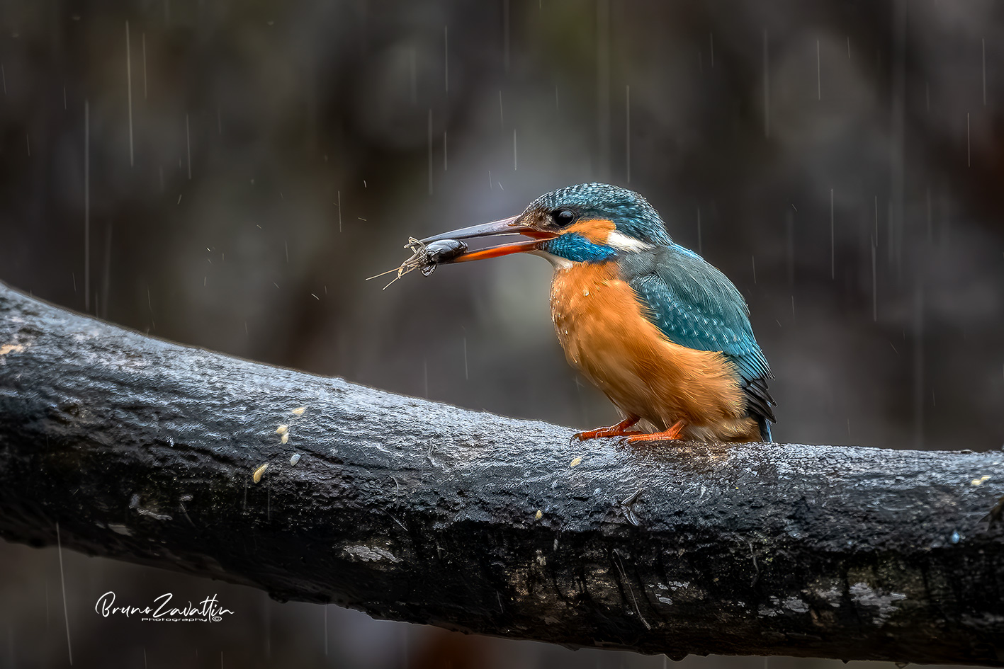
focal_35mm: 900
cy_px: 334
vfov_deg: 1.5
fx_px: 25101
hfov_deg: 2.3
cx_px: 502
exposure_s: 1/160
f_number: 6.3
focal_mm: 600
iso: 1250
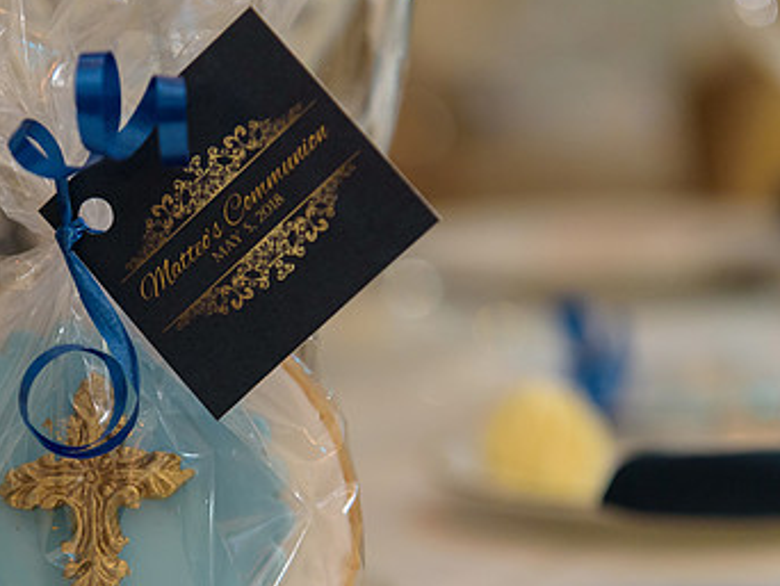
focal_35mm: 101
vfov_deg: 14.6
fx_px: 2277
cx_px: 148
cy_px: 391
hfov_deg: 19.2
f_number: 3.2
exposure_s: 1/125
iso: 1600
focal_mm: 62
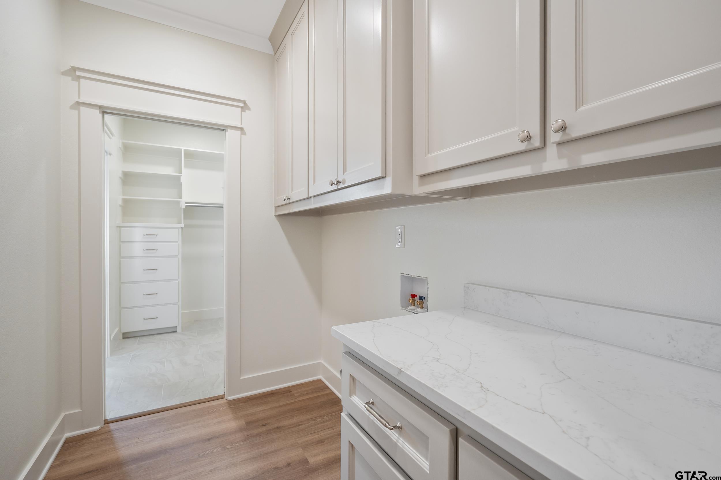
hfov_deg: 96.7
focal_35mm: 16
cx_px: 360
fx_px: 320
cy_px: 240
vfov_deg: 73.8
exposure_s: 1/20
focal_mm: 16
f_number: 8
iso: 800
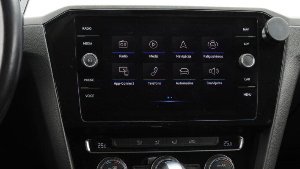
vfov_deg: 14.7
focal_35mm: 82
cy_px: 79
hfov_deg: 25.9
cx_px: 150
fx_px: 652
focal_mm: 13.5
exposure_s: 1/60
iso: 100
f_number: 3.5
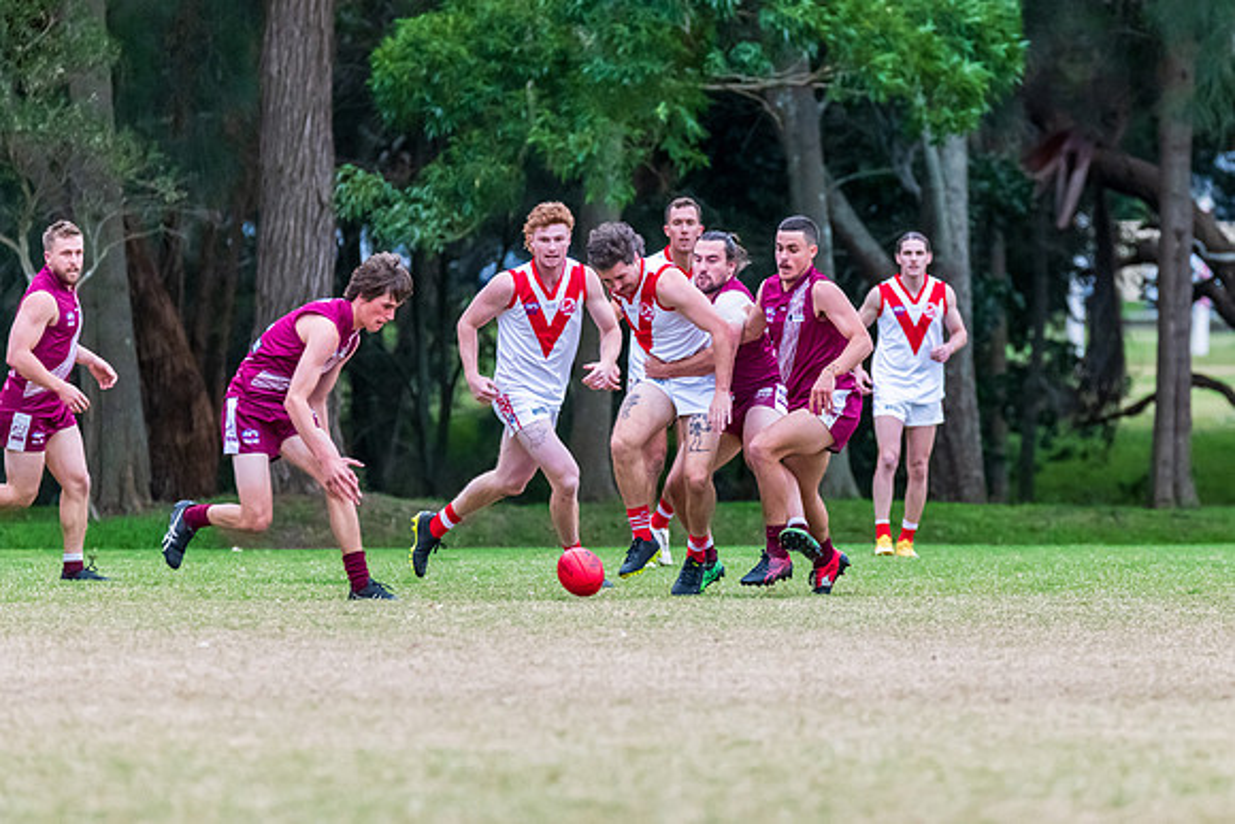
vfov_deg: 3.1
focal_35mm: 441
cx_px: 748
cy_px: 431
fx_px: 15117
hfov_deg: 4.7
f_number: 6
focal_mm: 350
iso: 3200
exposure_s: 1/1250
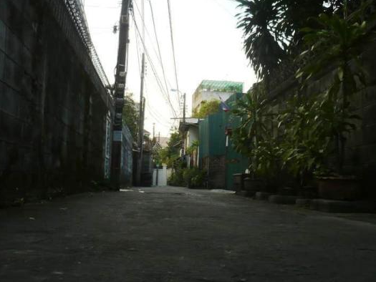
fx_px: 435
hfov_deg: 46.8
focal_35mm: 40
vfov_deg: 36.0
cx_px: 188
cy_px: 147
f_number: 2.8
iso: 100
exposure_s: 1/250
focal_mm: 5.8
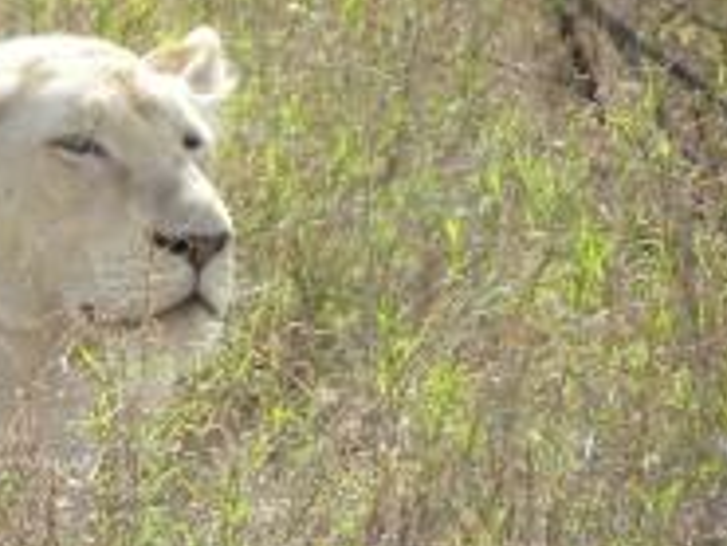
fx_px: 19145
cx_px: -126
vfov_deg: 1.6
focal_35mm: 911
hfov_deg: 2.2
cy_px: 314
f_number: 5
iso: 64
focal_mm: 67.2
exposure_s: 1/213
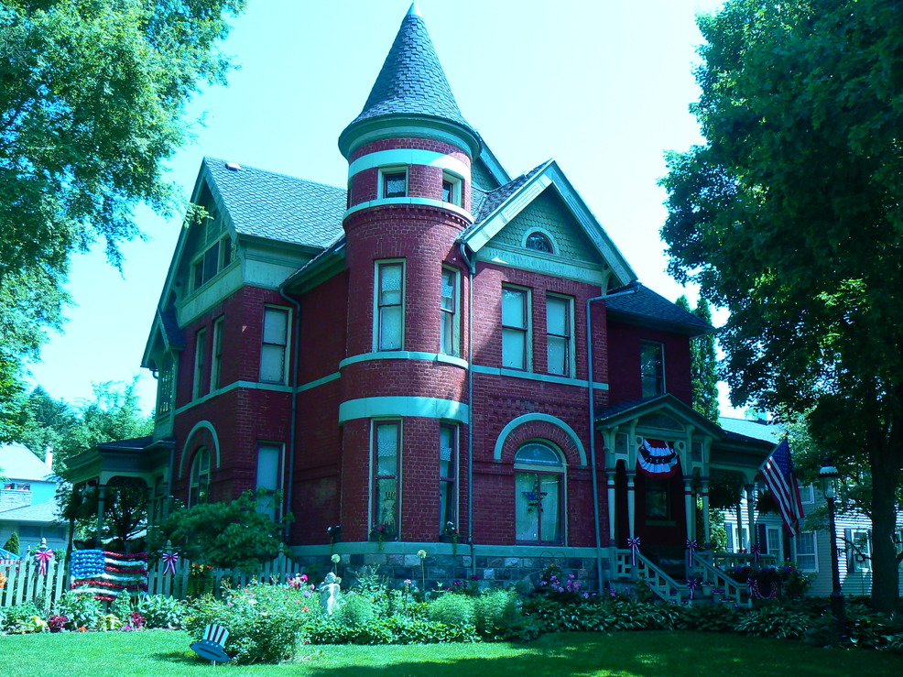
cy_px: 338
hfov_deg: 51.4
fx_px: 939
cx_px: 452
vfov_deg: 39.6
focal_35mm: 36
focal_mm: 6
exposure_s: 1/125
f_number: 5.6
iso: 80
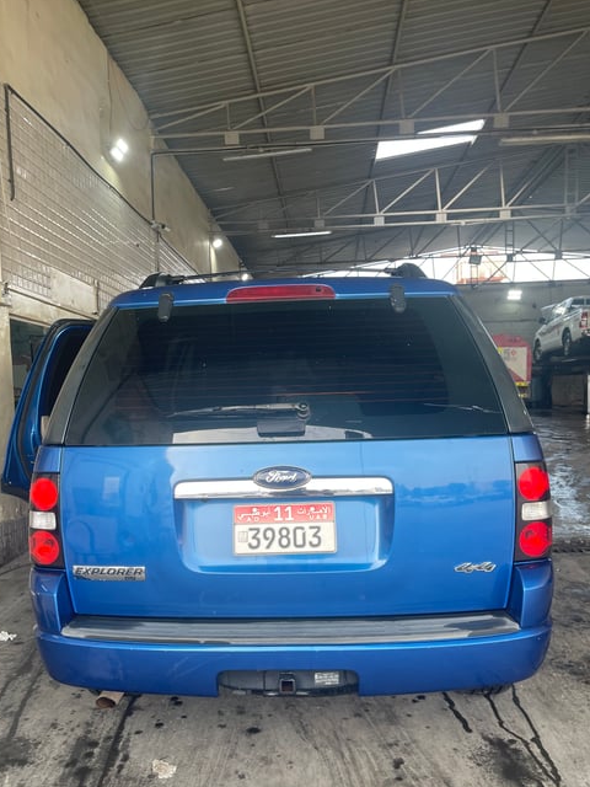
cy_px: 444
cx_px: 277
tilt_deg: -2.9
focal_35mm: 30
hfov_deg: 46.8
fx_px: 682
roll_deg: +1.0
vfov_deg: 59.8
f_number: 1.6
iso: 50
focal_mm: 5.1
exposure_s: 1/100
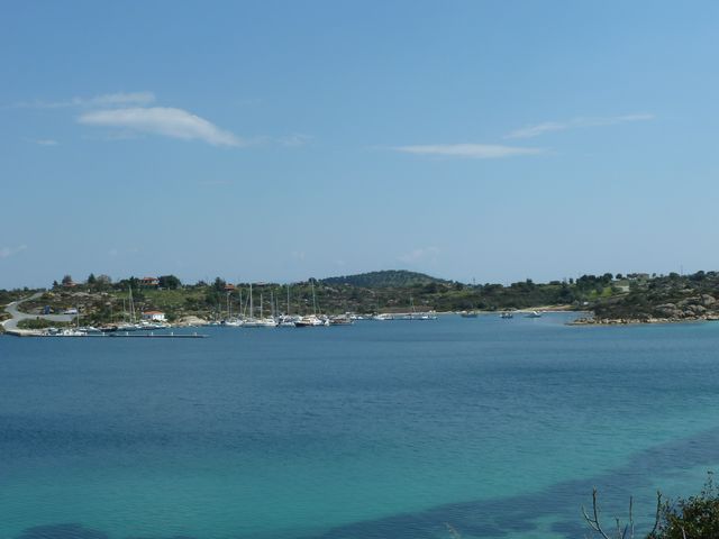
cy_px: 270
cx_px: 360
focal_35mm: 48
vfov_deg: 30.3
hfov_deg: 39.7
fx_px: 997
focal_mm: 7.9
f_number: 5.6
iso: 80
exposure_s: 1/400
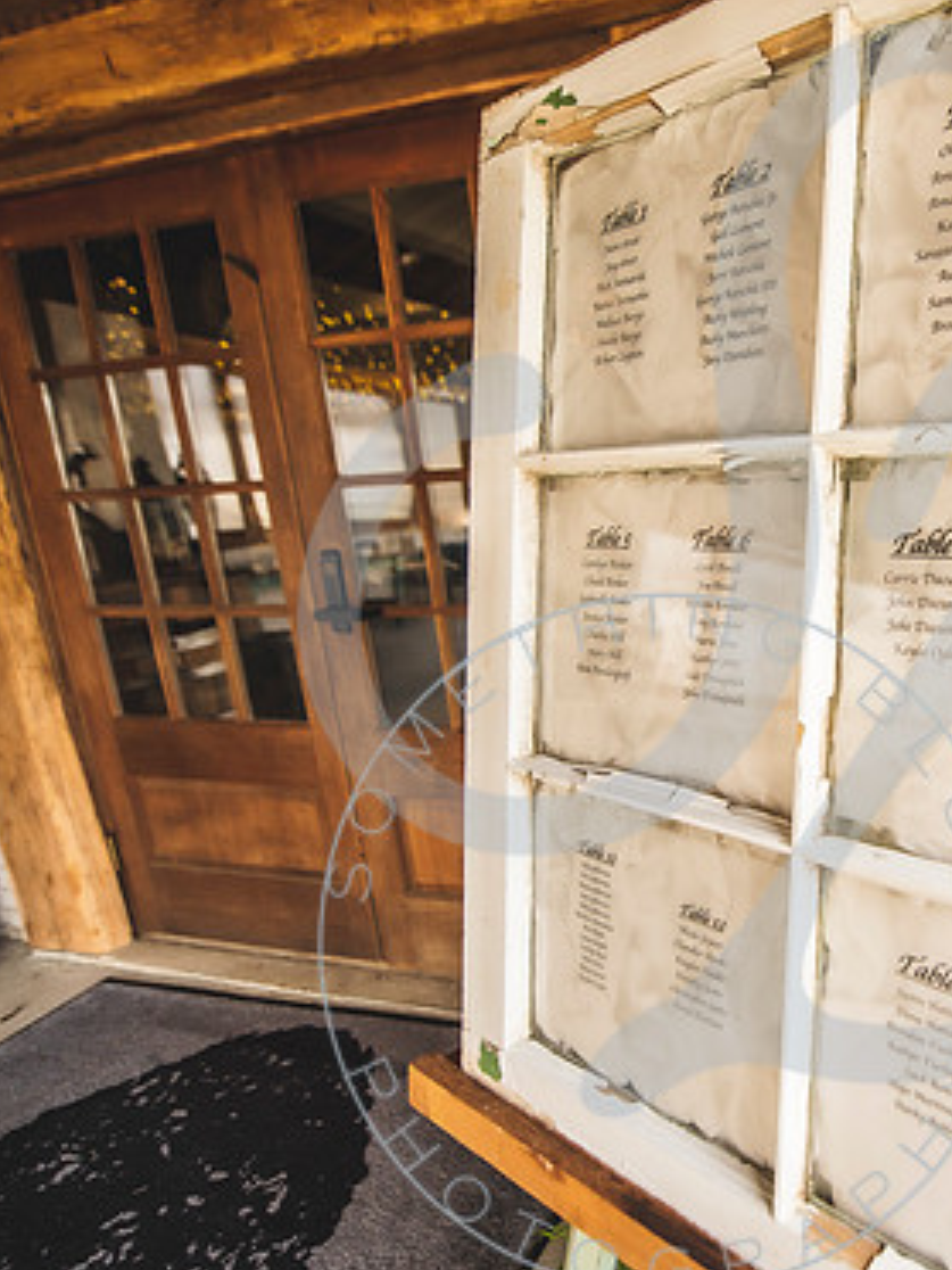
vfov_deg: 79.0
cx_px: 839
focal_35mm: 21
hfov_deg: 55.8
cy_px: 657
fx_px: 770
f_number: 2.8
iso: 500
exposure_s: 1/320
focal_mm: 14
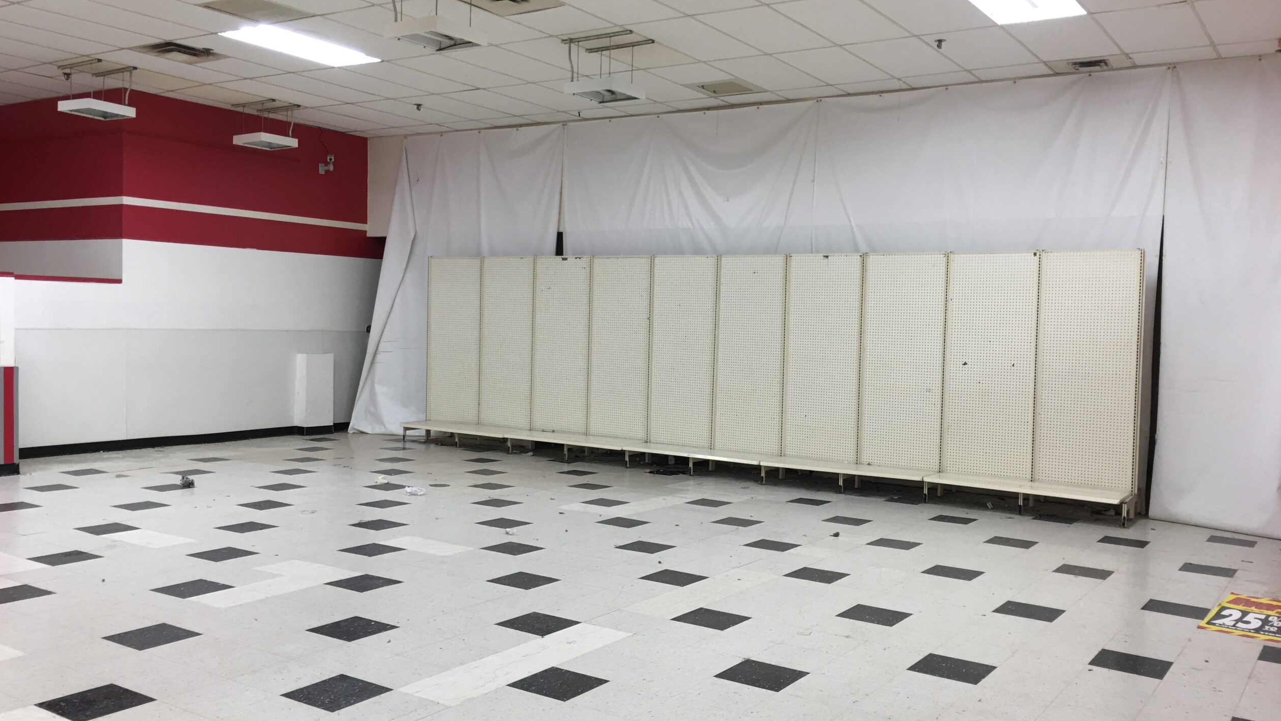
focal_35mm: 32
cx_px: 642
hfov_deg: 61.0
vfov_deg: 36.7
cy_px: 375
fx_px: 1087
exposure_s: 1/15
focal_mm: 4.15
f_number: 2.2
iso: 25
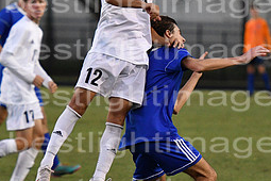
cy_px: 75
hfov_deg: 3.9
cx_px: 148
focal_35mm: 528
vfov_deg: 2.6
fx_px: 3975
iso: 3200
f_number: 3.2
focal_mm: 155
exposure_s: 1/800
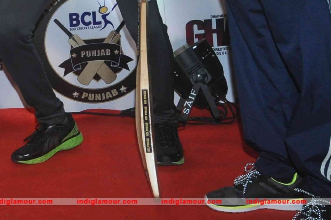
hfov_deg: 24.5
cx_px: -52
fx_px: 698
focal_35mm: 76
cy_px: -72
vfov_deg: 16.8
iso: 1000
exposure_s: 1/160
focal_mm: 18
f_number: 10
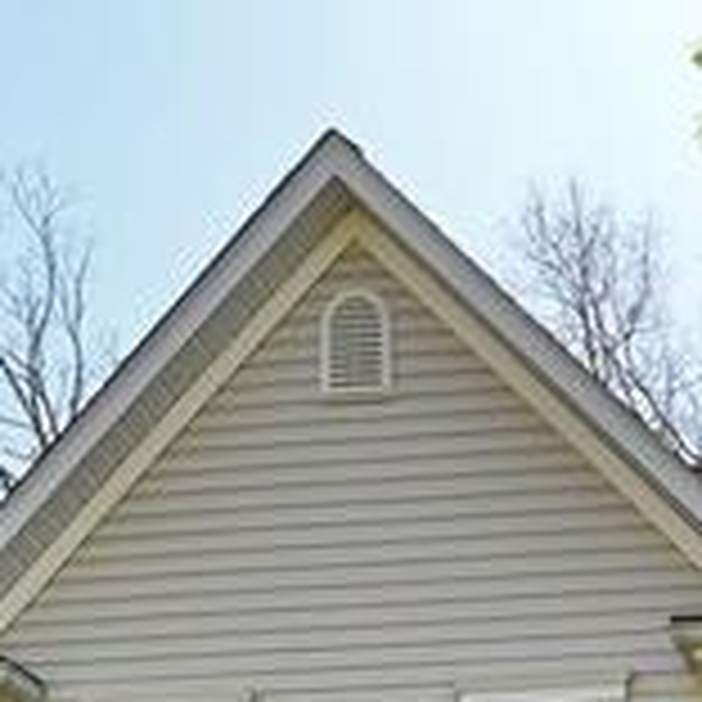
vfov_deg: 12.3
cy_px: 1719
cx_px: 850
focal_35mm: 110
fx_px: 2524
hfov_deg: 15.3
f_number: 8
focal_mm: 14
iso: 100
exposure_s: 1/100
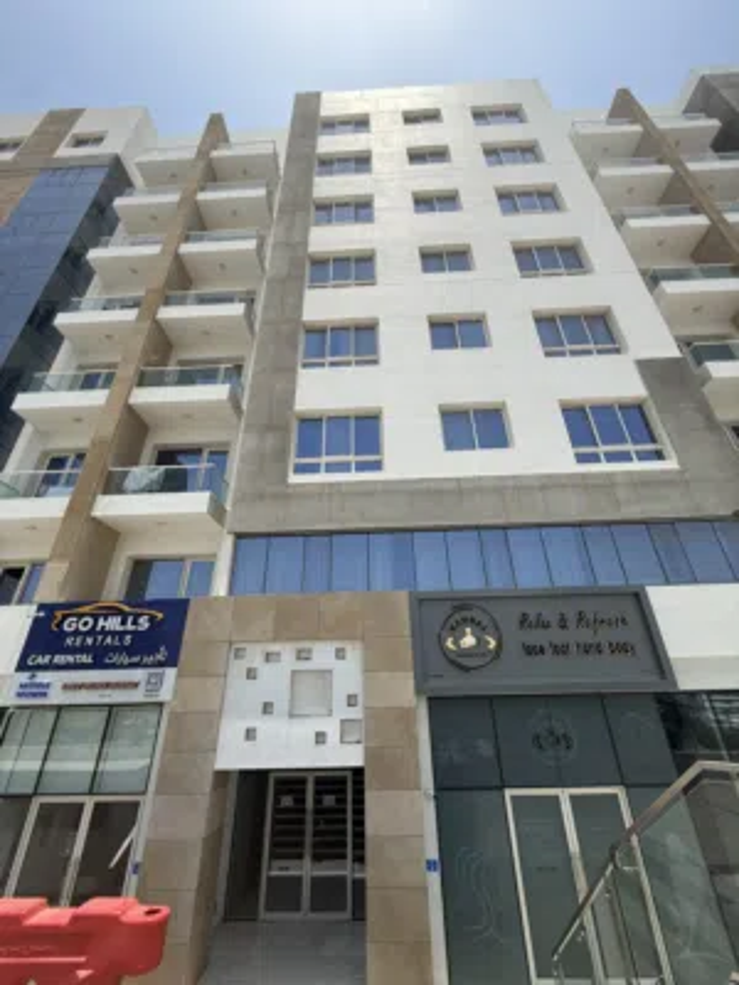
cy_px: 492
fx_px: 399
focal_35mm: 14
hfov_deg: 85.7
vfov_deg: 102.1
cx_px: 370
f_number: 2.2
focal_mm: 2.22
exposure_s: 1/3125
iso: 50
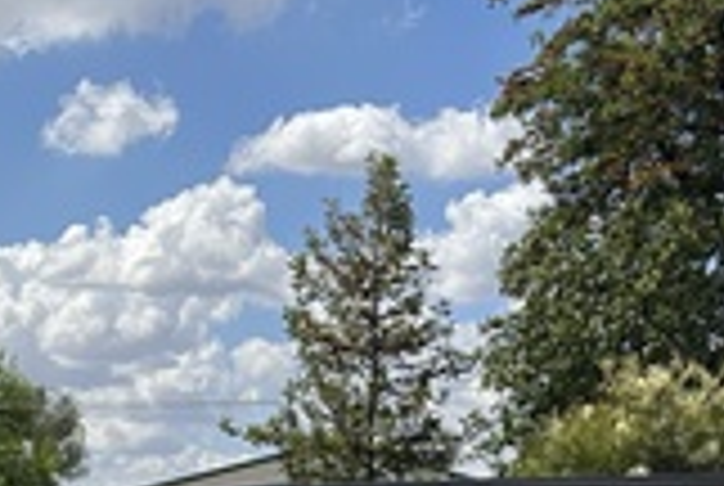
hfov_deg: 20.4
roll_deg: -0.9
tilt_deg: -4.0
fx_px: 1995
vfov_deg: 12.5
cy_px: 918
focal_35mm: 99
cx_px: 166
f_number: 1.78
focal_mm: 6.86
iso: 80
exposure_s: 1/5525
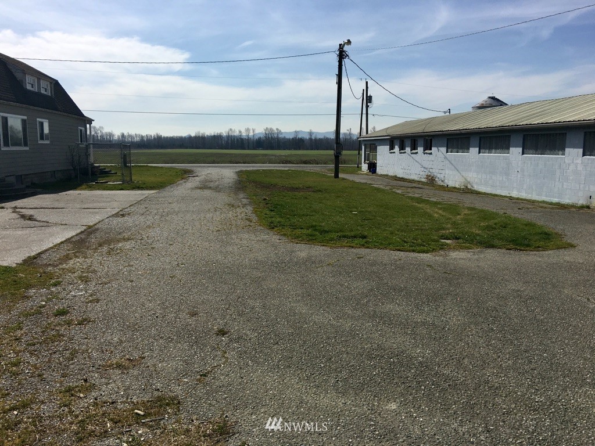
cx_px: 298
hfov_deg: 61.7
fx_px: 498
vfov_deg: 48.2
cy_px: 223
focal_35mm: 29
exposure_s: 1/3846
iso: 25
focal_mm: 4.15
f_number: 2.2
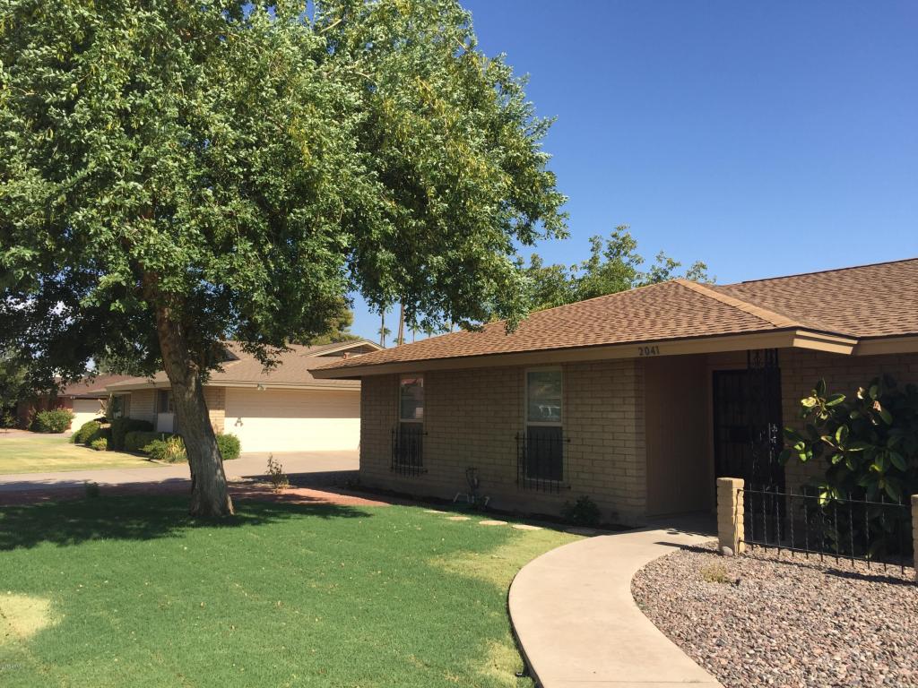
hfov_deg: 61.7
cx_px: 459
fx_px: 769
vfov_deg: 48.2
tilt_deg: +5.0
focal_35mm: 29
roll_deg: -1.2
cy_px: 344
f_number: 2.2
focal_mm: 4.15
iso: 32
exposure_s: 1/1582
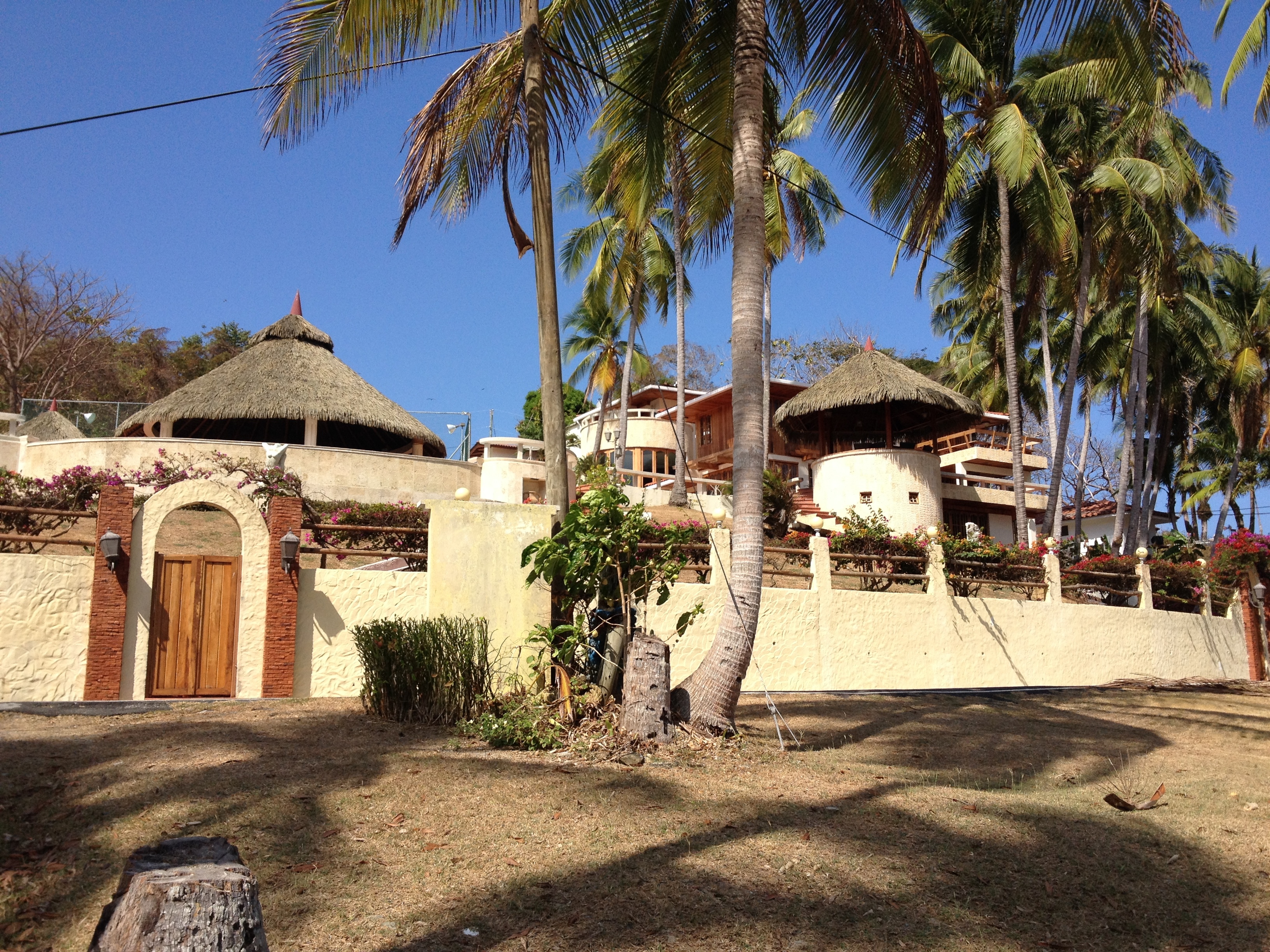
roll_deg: +1.1
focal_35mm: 35
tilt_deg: +8.5
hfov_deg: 52.6
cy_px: 476
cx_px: 635
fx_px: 1284
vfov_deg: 40.7
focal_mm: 4.28
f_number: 2.4
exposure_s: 1/1783
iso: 50
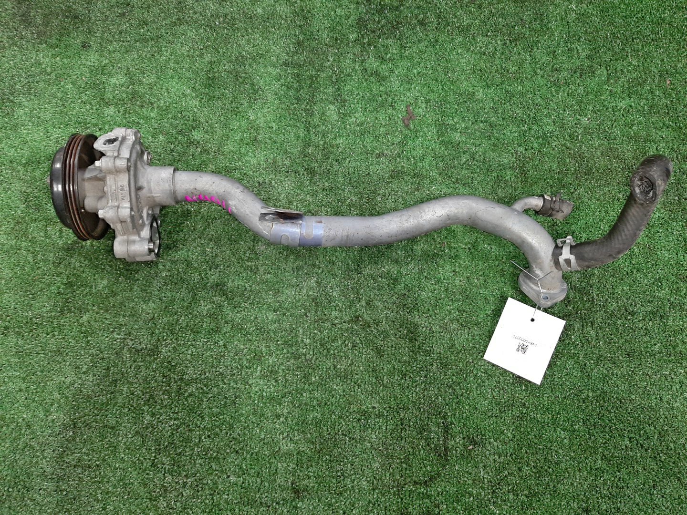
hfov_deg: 67.3
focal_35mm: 26
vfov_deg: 53.1
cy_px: 258
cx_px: 344
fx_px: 516
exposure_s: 1/33
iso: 181
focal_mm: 3.93
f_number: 1.7
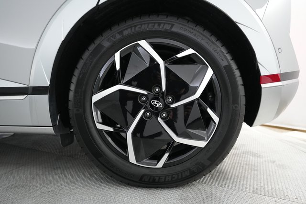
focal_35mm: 25
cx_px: 153
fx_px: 212
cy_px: 102
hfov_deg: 71.5
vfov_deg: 51.2
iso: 4000
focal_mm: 25
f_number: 2.8
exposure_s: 1/160
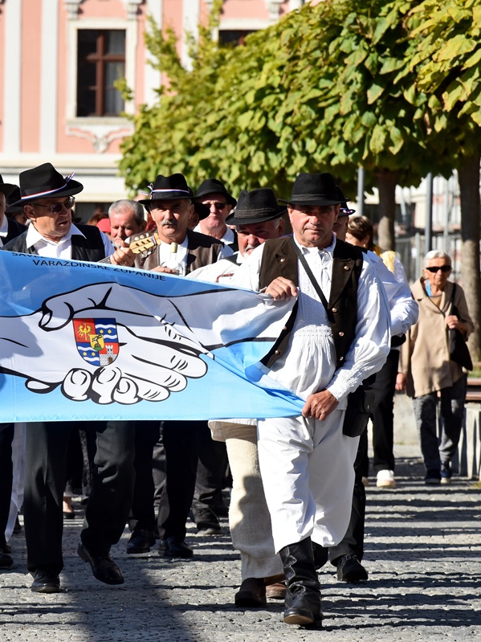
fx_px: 5356
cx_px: 16
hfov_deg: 5.1
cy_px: 321
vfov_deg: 6.9
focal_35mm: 289
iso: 1000
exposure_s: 1/2500
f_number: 8
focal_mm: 200
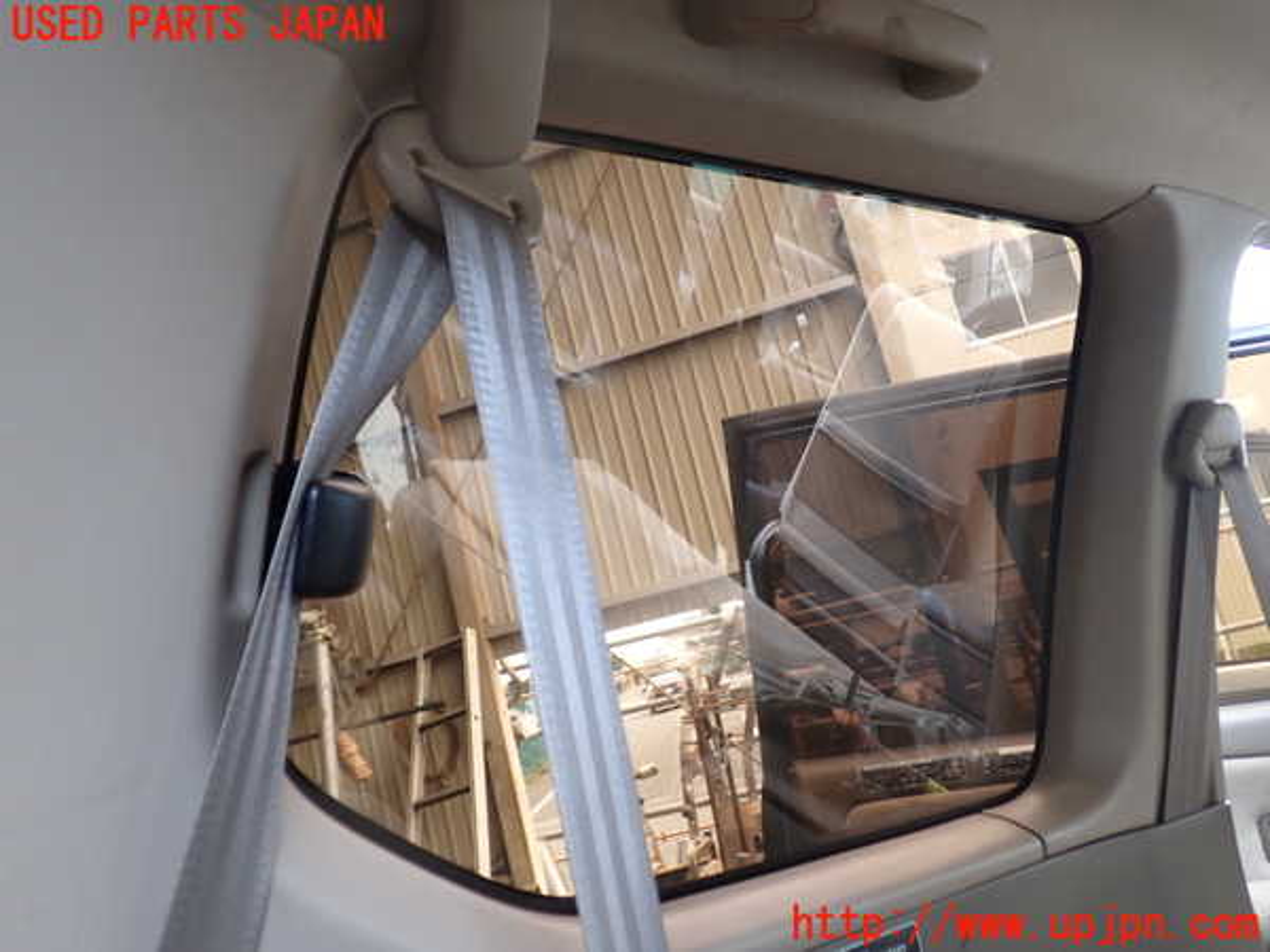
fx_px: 1101
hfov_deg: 60.0
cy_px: 476
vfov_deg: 46.8
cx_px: 635
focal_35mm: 30
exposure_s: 1/40
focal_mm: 5.4
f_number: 2.3
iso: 200
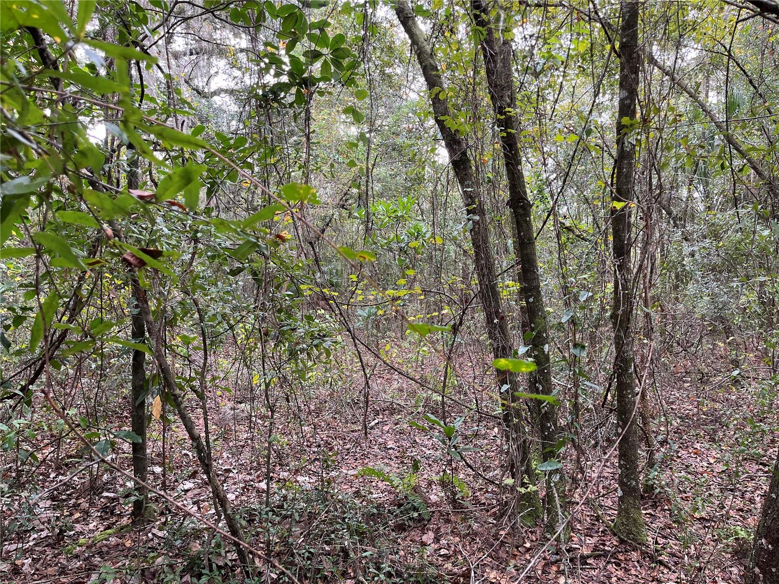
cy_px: 292
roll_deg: +0.8
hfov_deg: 67.3
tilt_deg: -2.0
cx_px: 390
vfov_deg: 53.1
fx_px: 585
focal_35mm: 26
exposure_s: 1/121
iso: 100
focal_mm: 5.1
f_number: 1.6
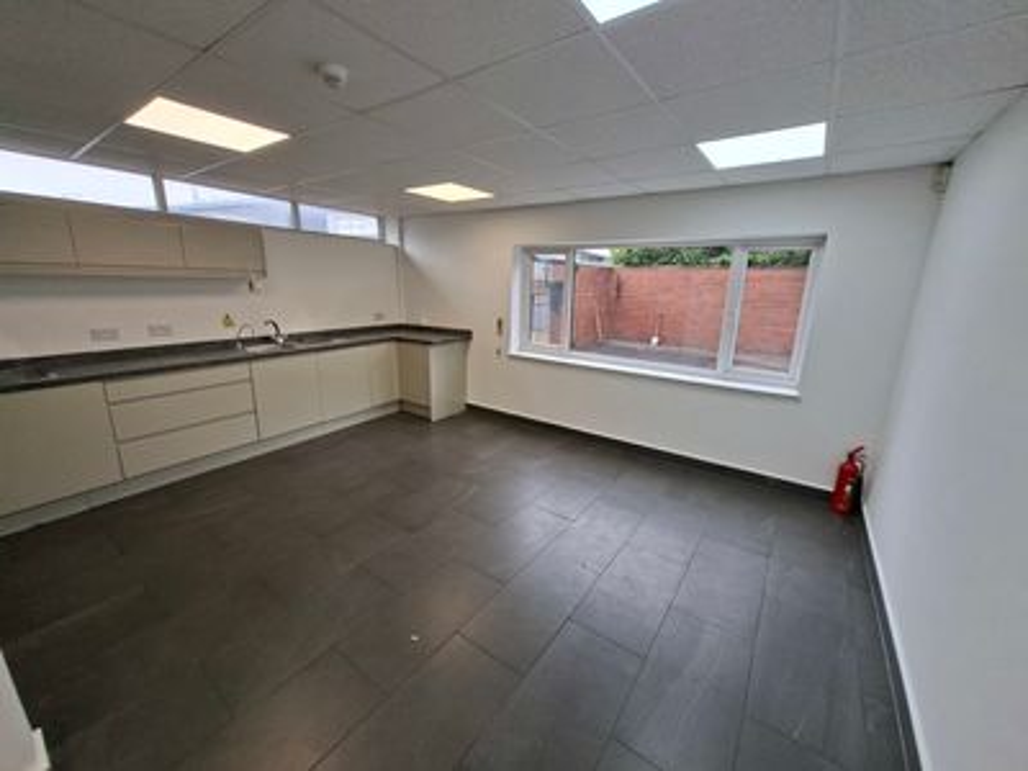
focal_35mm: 13
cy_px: 386
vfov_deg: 89.9
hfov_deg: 106.2
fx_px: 386
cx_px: 514
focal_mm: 1.74
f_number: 2.2
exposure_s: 1/100
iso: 50
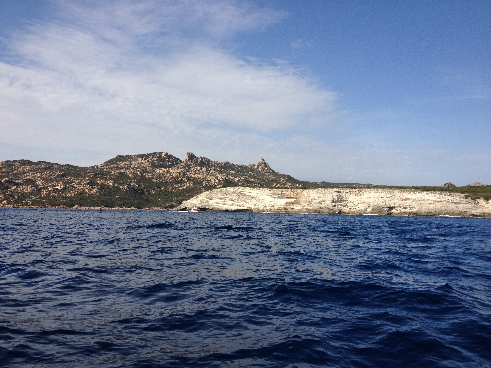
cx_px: 246
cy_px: 184
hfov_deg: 52.6
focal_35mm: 35
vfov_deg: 40.7
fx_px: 496
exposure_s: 1/2632
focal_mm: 4.28
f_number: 2.4
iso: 64
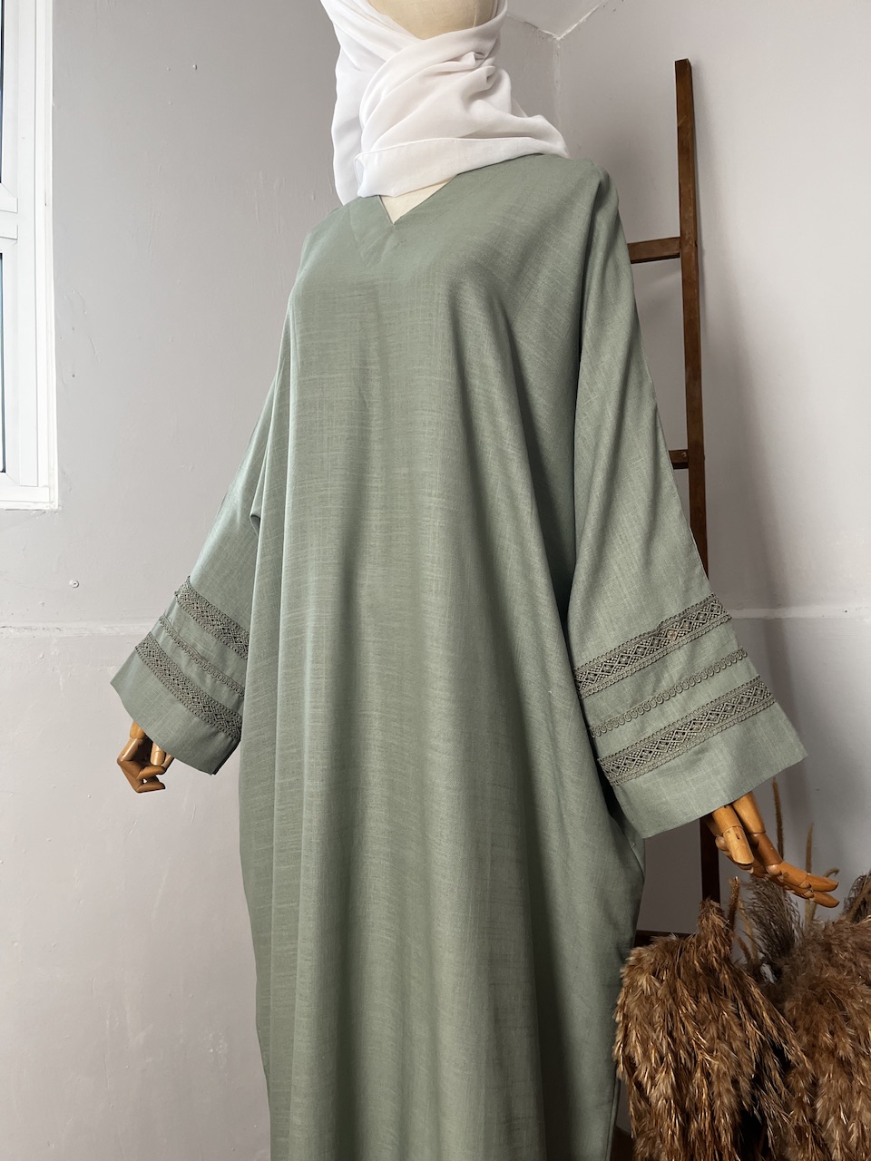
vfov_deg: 67.3
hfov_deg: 53.1
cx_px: 436
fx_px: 872
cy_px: 580
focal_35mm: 26
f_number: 1.6
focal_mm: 5.1
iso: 125
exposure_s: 1/108
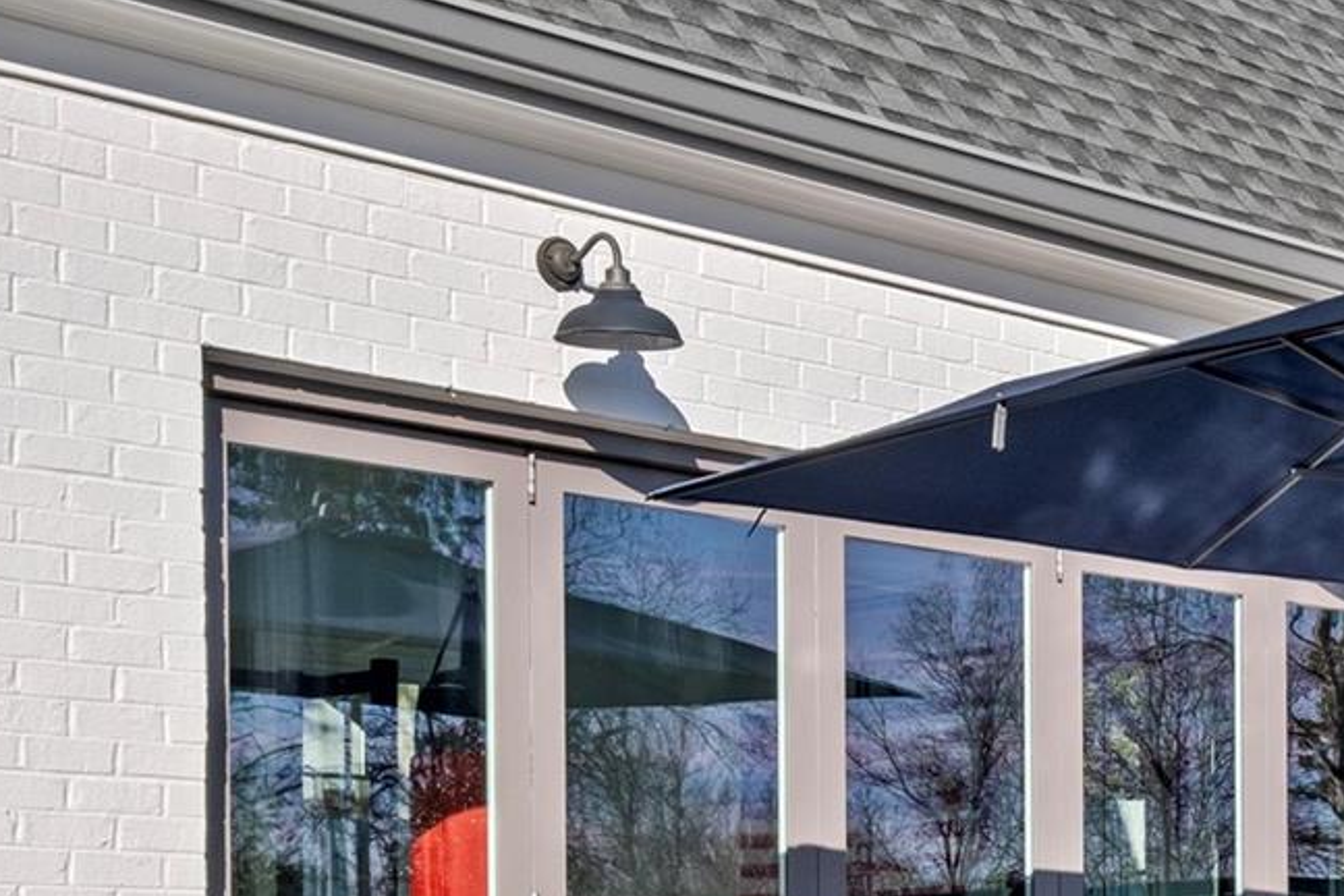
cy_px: 1040
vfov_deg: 16.6
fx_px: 2949
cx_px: 1464
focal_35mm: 79
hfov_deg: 24.1
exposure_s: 1/125
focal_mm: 16.6
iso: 160
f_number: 9
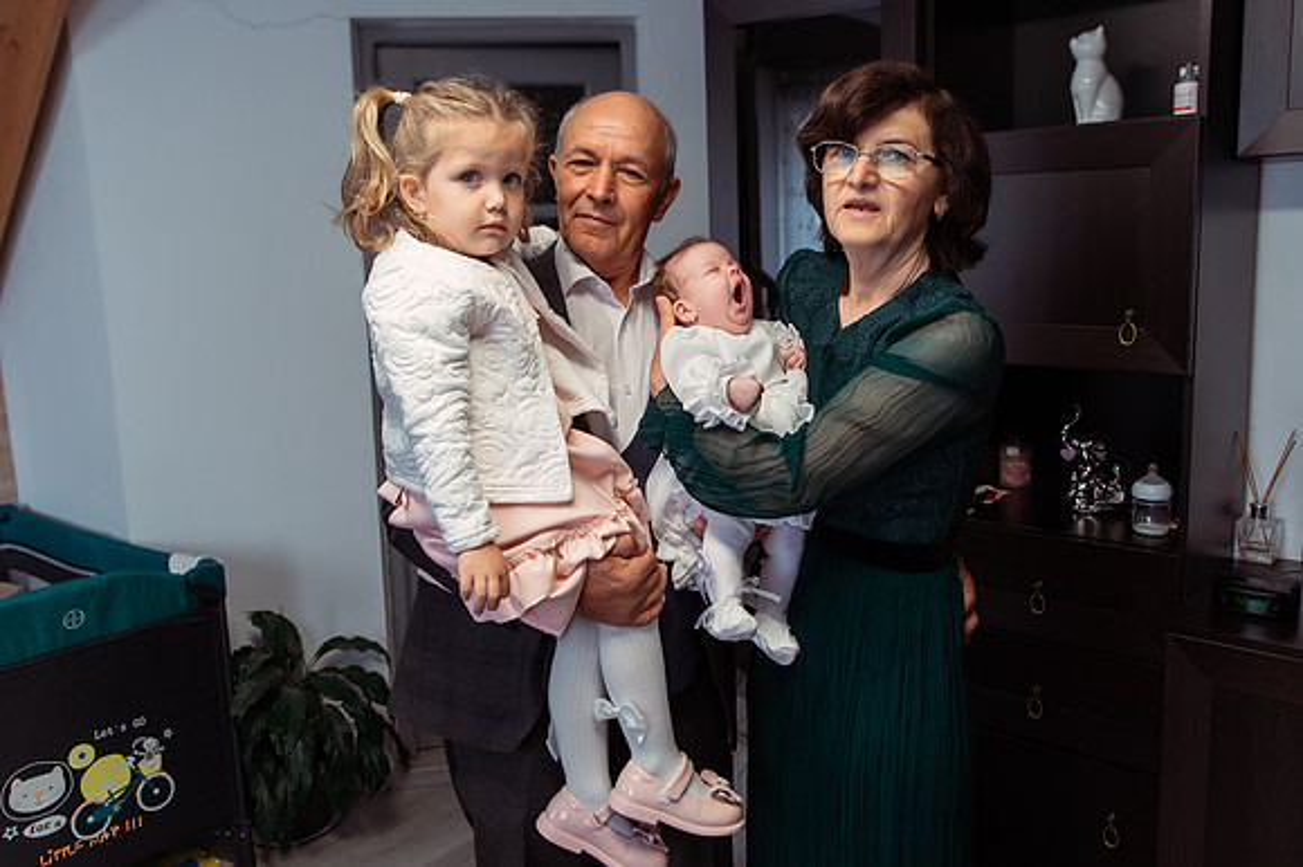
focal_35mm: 30
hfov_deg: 61.6
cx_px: 702
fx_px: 1092
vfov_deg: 43.2
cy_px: 361
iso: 640
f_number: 3.2
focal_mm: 24
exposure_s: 1/125
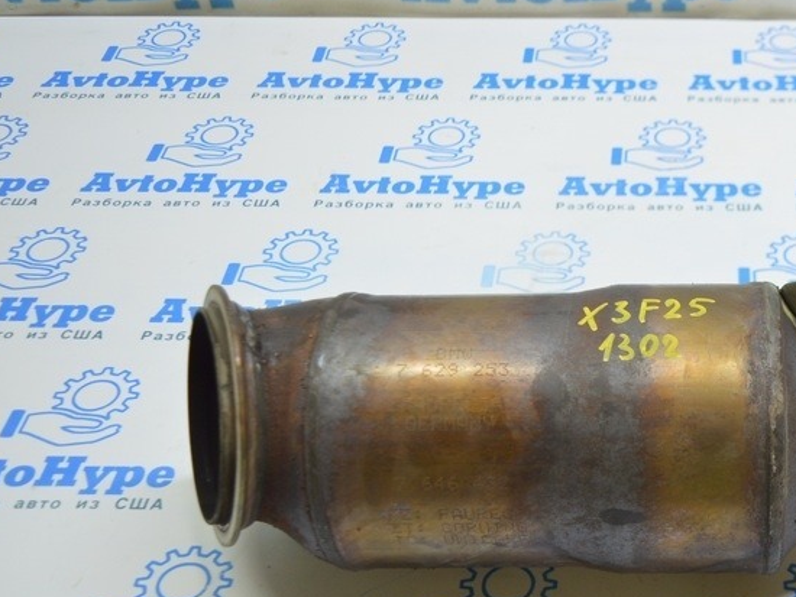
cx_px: 702
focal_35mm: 59
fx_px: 1357
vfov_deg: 24.7
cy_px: 390
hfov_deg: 31.3
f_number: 3.8
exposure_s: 1/50
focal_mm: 22
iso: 400
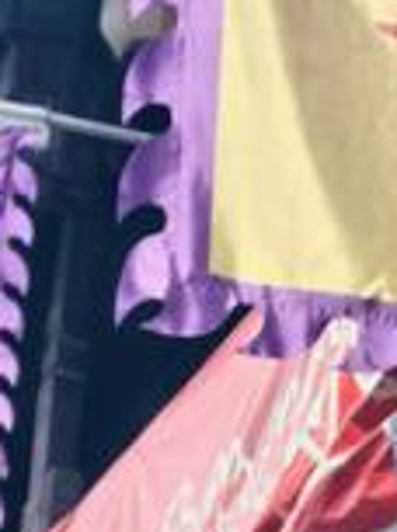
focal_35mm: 177
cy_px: 711
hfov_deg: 8.0
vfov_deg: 10.9
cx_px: 787
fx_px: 2718
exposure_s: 1/1667
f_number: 2
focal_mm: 5.75
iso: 50
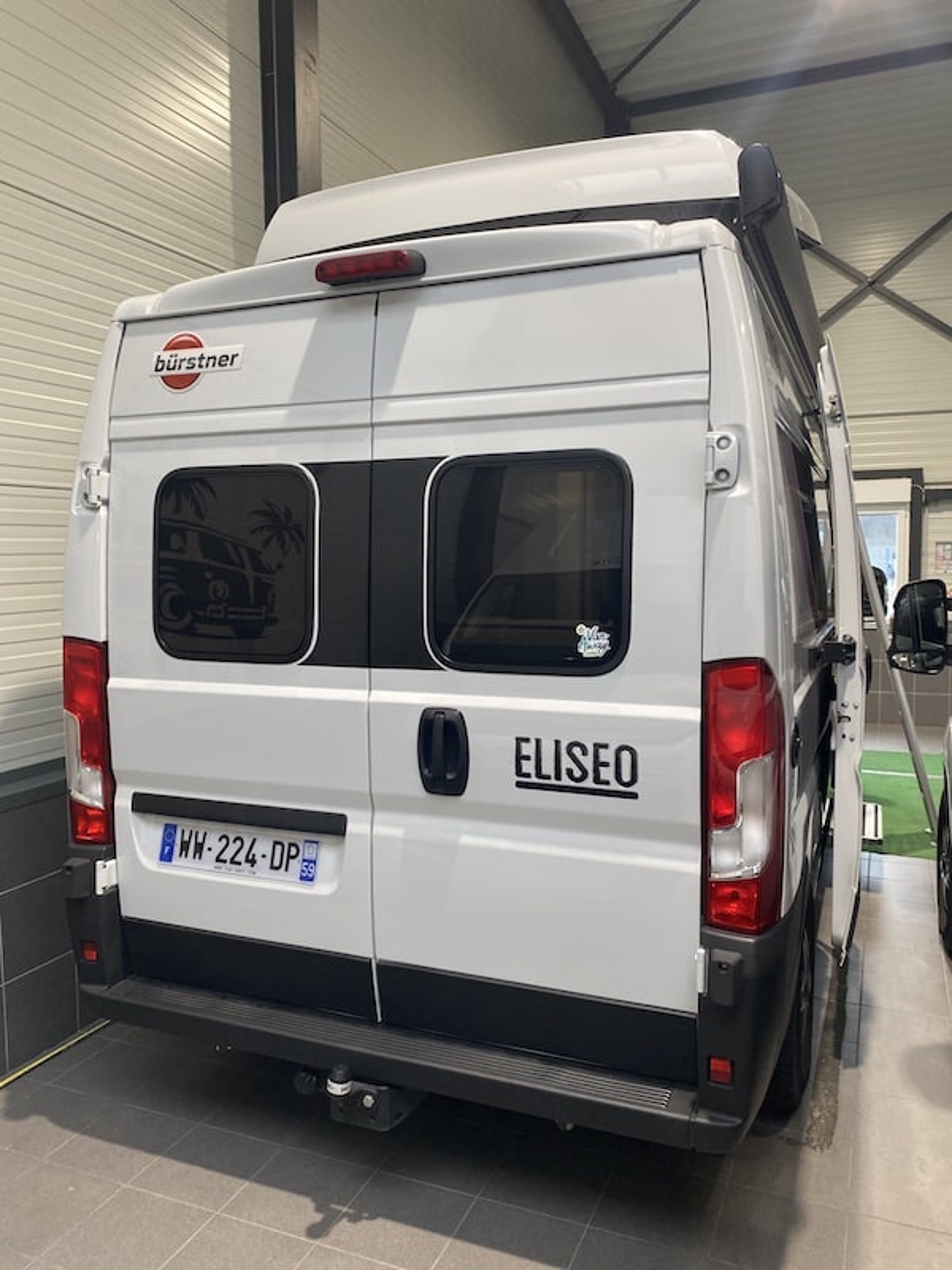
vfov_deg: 67.3
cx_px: 476
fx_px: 953
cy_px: 635
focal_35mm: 26
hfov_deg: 53.1
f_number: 1.8
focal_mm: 4.25
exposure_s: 1/100
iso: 100
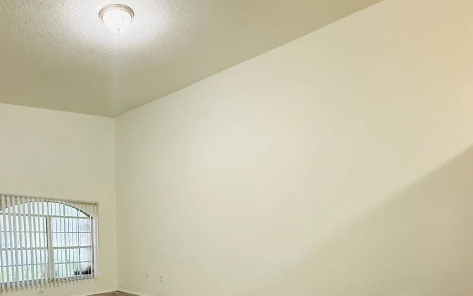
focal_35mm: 23
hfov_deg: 76.2
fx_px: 296
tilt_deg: -5.8
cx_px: 187
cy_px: 266
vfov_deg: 47.7
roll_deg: +0.0
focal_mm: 2.22
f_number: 2.2
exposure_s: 1/60
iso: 400
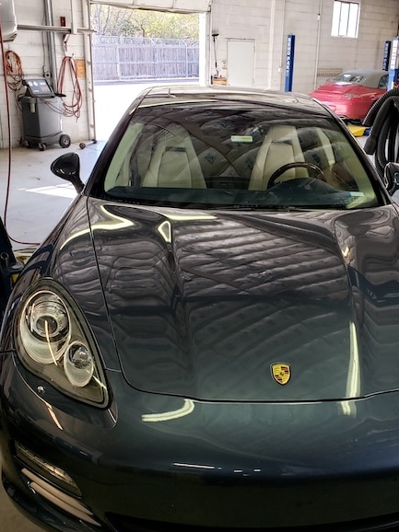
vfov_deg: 51.4
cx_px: 252
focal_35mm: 36
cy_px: 263
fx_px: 554
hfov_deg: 39.3
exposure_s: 1/60
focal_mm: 4.3
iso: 125
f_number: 2.4
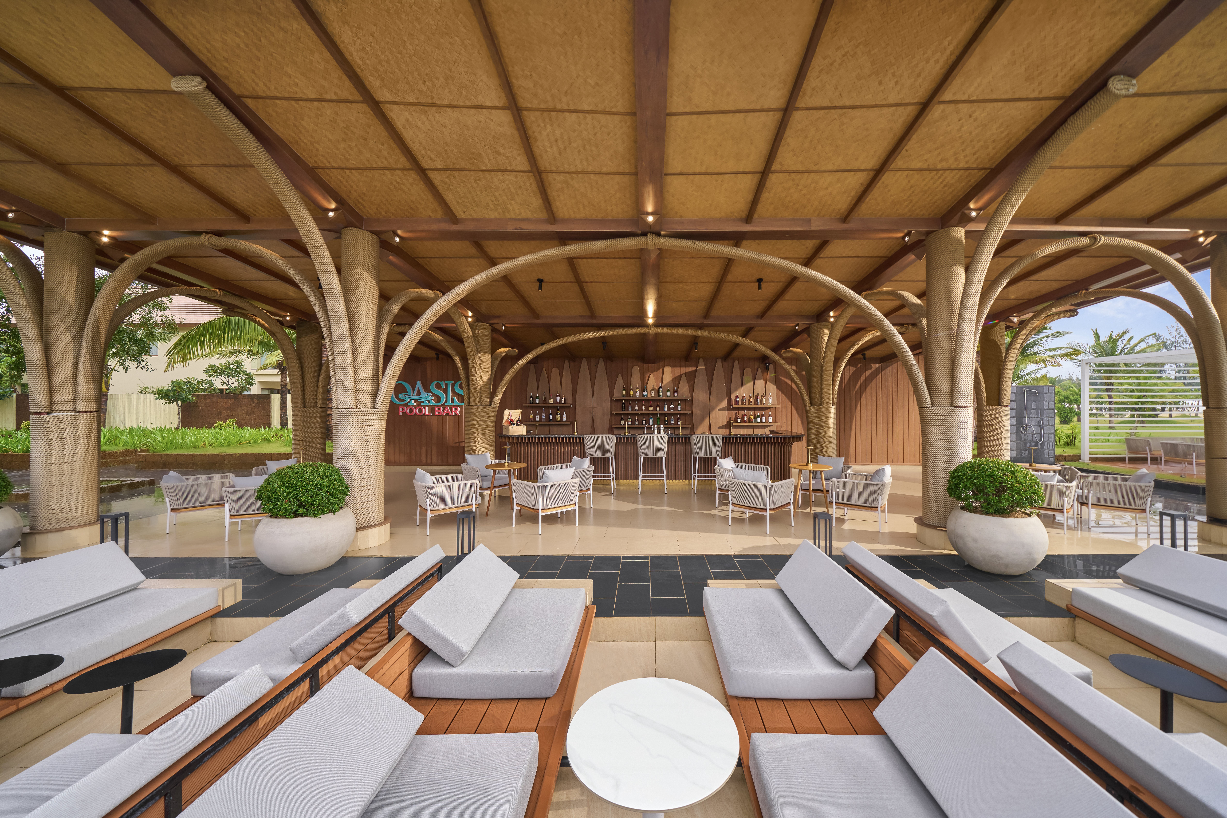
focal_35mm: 12
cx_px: 614
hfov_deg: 112.6
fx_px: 409
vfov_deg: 90.0
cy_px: 409
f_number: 5.6
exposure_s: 1/160
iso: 400
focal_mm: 12
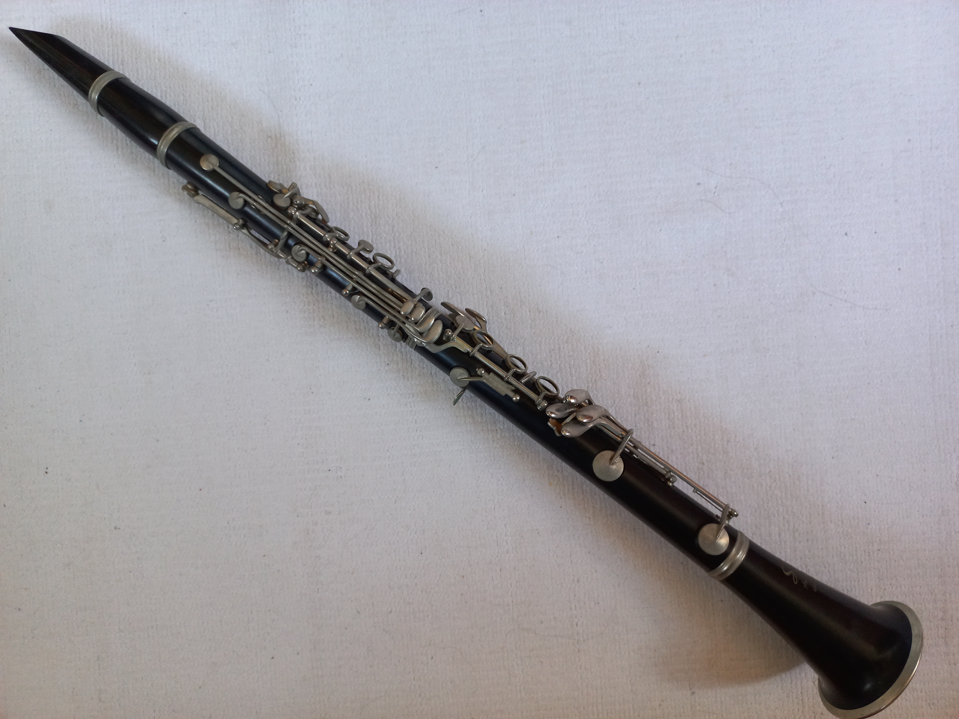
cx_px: 480
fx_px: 693
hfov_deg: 69.4
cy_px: 360
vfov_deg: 54.9
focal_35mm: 25
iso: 200
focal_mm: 4.6
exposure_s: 1/50
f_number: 1.8
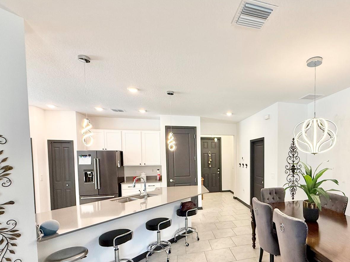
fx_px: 192
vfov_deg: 67.5
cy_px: 166
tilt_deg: -2.8
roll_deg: +1.1
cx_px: 232
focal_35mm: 19
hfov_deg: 81.9
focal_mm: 2.22
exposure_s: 1/120
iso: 200
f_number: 2.2
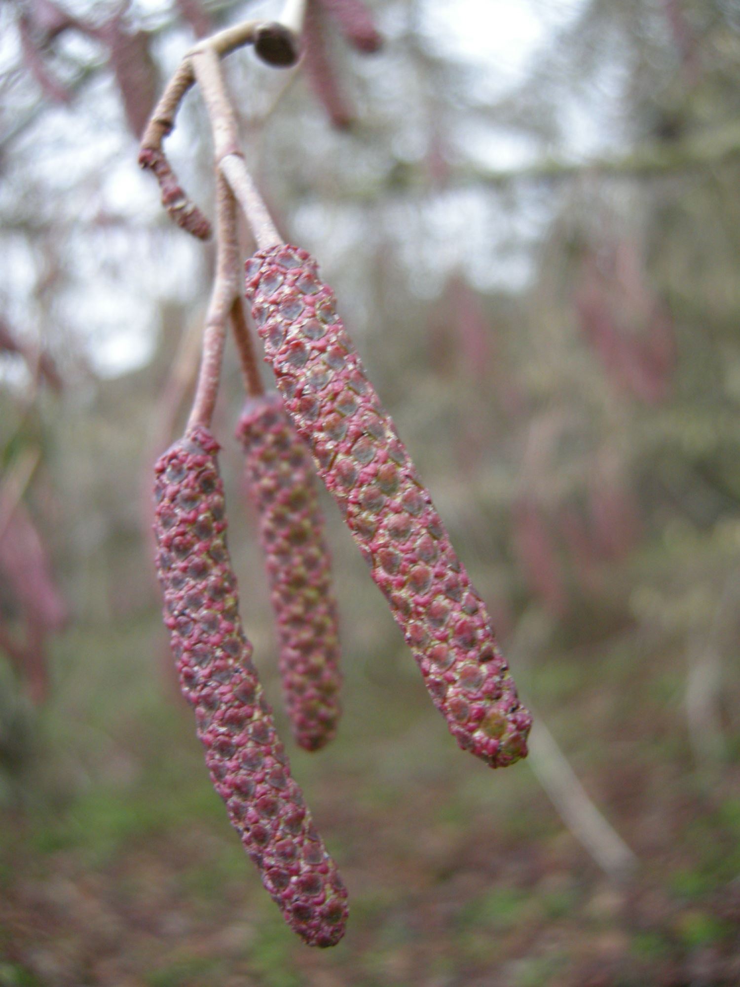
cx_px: 370
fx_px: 998
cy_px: 494
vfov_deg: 52.6
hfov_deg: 40.7
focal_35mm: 35
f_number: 2.7
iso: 179
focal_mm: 7.5
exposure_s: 1/55.6
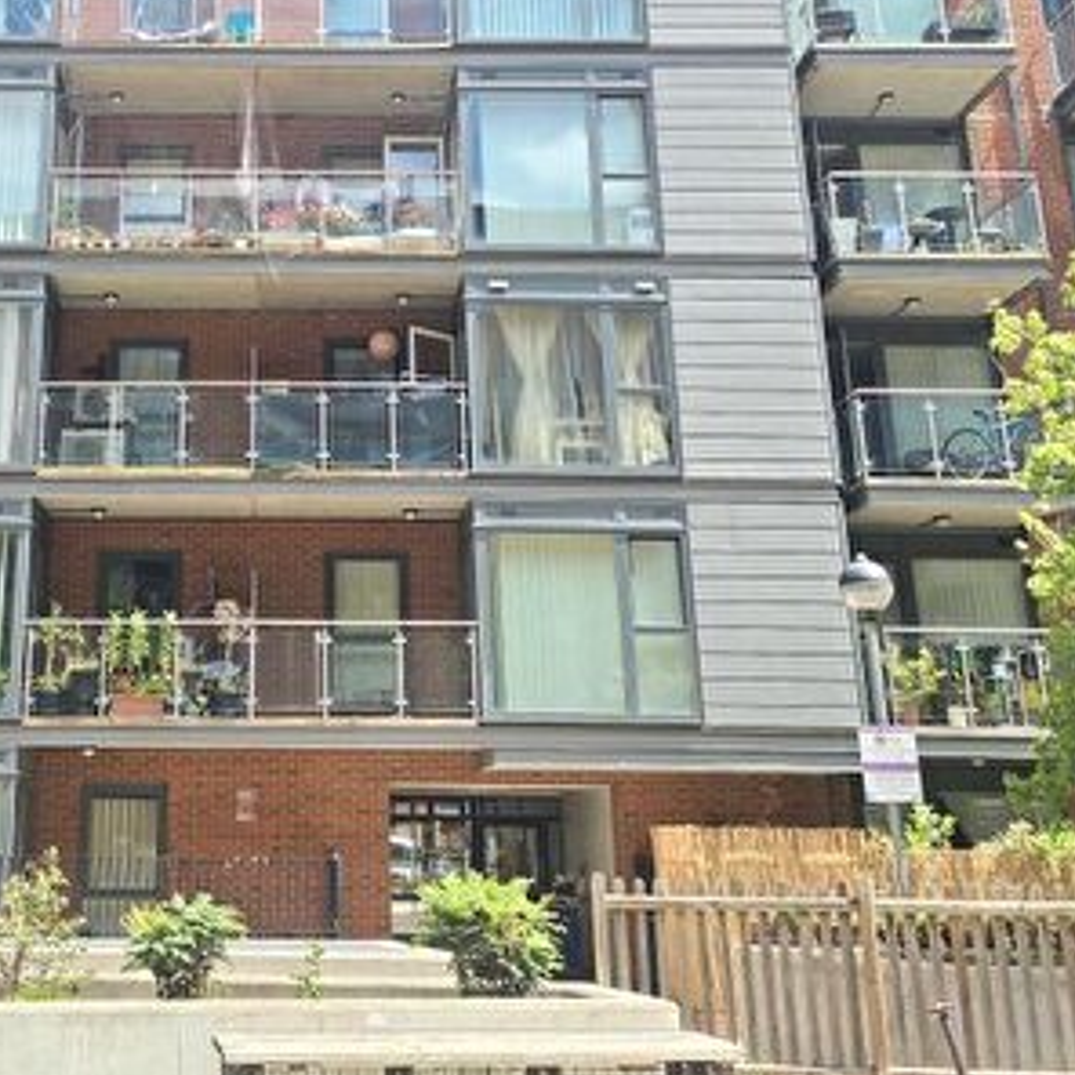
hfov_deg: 34.5
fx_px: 1686
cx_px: 258
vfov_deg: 34.0
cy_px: 169
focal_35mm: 48
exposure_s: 1/204
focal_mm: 6.3
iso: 12
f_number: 1.7
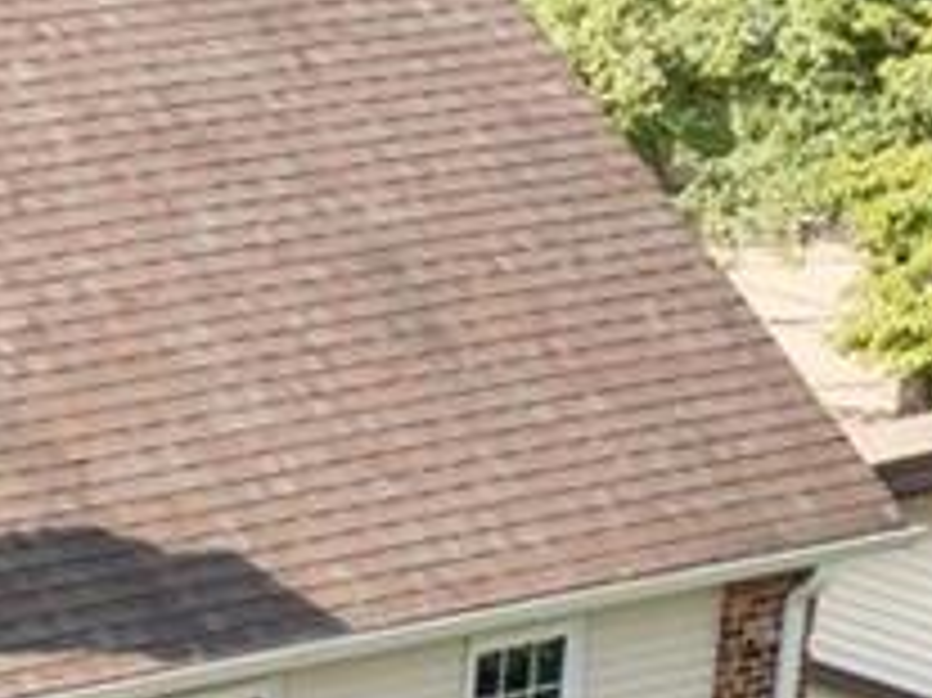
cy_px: 1160
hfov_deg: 9.0
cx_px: -873
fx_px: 5597
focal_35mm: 208
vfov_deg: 7.0
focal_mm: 10.26
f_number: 4.5
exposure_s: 1/200
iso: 100
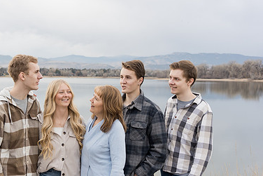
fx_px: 395
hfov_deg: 36.0
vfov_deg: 24.8
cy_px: 129
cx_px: 64
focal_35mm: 54
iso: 200
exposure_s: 1/200
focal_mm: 35
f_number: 4
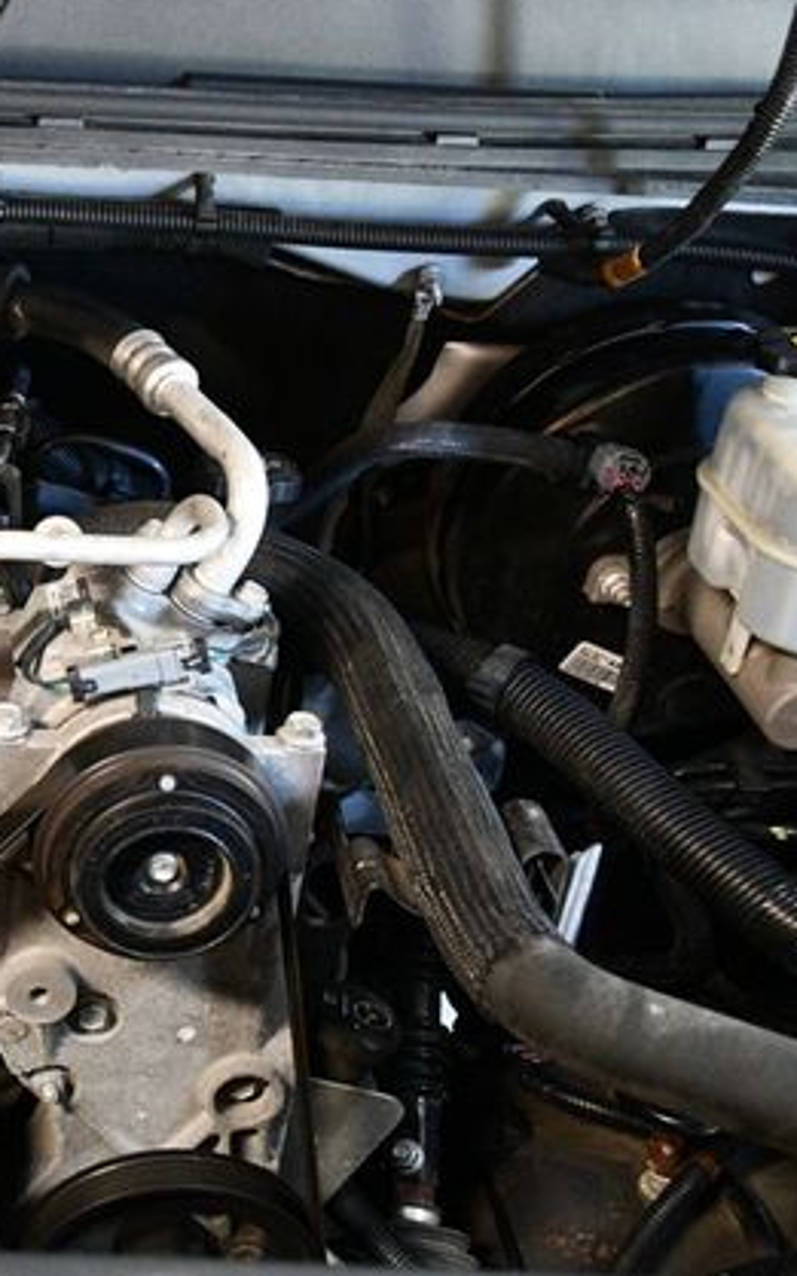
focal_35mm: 53
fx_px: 1843
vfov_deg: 38.2
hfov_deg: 22.4
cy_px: 629
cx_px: -165
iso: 5000
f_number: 3.8
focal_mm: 23
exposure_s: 1/60
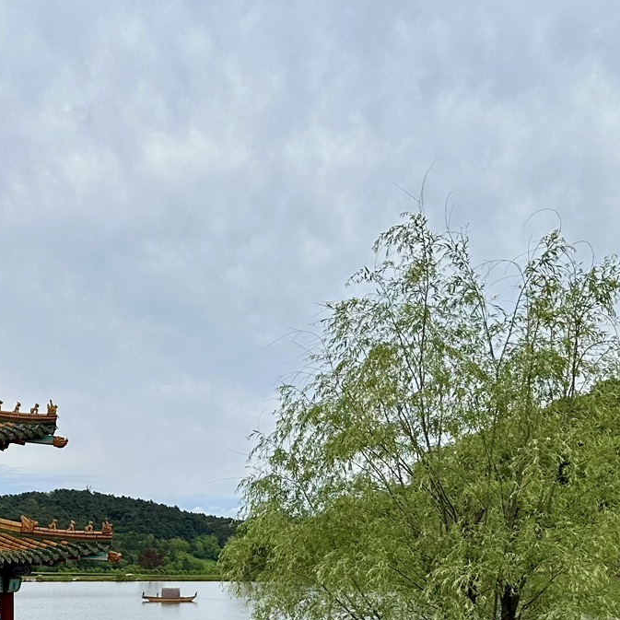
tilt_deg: -3.8
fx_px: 1277
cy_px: 630
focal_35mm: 63
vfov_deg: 25.8
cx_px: 9
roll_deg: +0.4
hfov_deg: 26.0
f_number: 1.78
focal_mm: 6.86
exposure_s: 1/4762
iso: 80
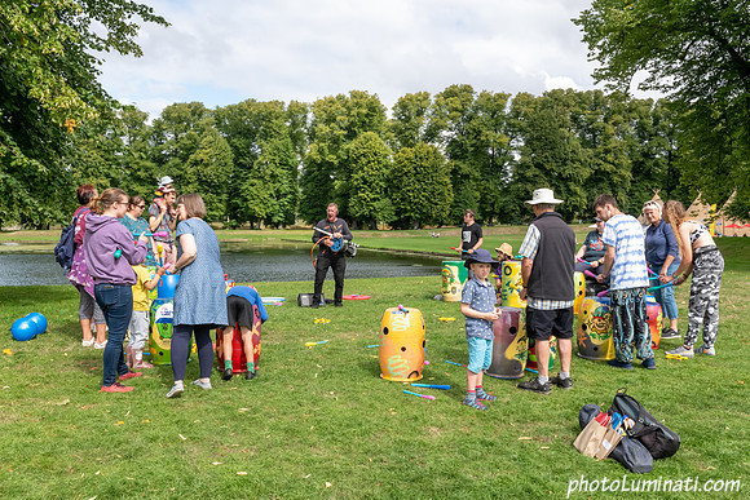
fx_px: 711
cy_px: 265
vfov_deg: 38.7
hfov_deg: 55.6
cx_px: 388
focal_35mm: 34
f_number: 22
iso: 1000
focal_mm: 32
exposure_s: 1/200
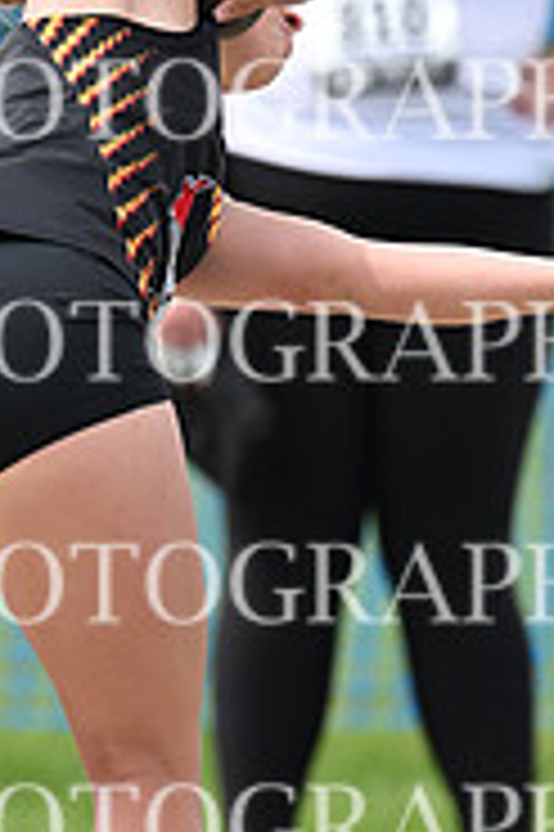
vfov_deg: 1.6
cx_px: -191
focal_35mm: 1257
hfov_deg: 1.1
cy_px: 220
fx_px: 29068
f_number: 4.5
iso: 500
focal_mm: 400
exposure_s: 1/2500
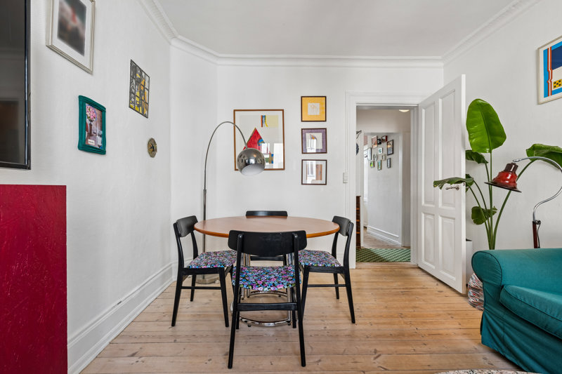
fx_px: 250
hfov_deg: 96.7
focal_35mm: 16
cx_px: 281
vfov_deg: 73.7
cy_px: 187
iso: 160
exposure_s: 1/10
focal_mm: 16
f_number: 9
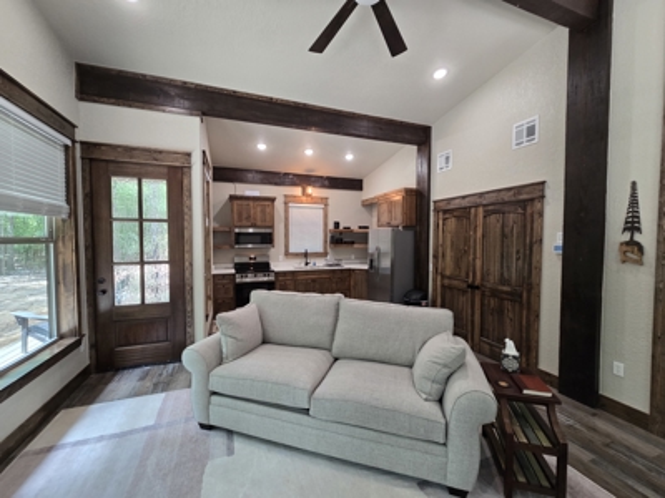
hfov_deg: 106.2
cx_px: 332
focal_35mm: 13
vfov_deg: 89.9
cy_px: 249
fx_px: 250
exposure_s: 1/60
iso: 160
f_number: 2.2
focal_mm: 2.2
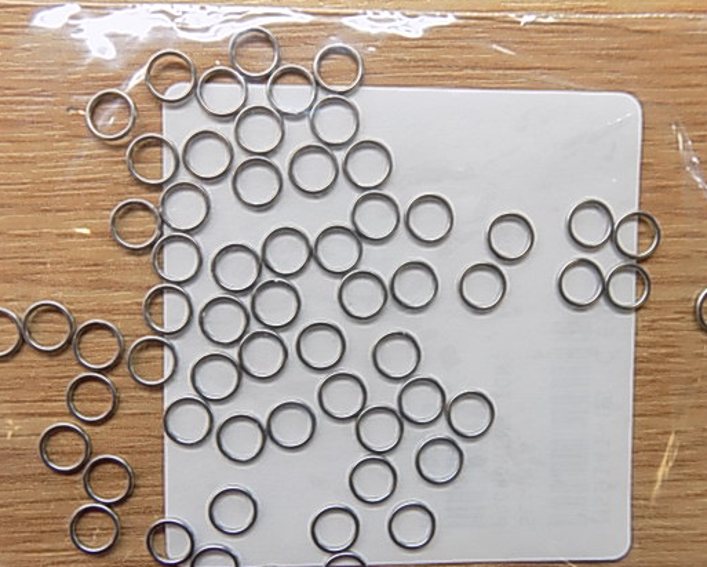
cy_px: 316
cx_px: 325
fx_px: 586
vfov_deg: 51.5
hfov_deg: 62.1
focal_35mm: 28
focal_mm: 4
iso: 100
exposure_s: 1/30
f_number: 3.1
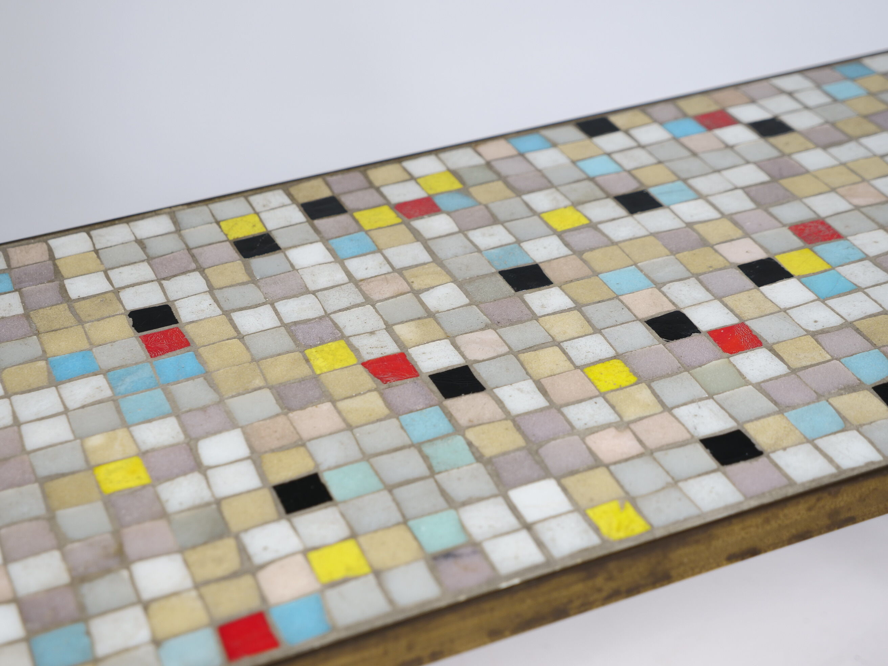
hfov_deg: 31.2
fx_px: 1590
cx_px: 444
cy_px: 333
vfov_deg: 23.7
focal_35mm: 62
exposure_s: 1/100
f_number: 3.5
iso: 200
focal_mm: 31
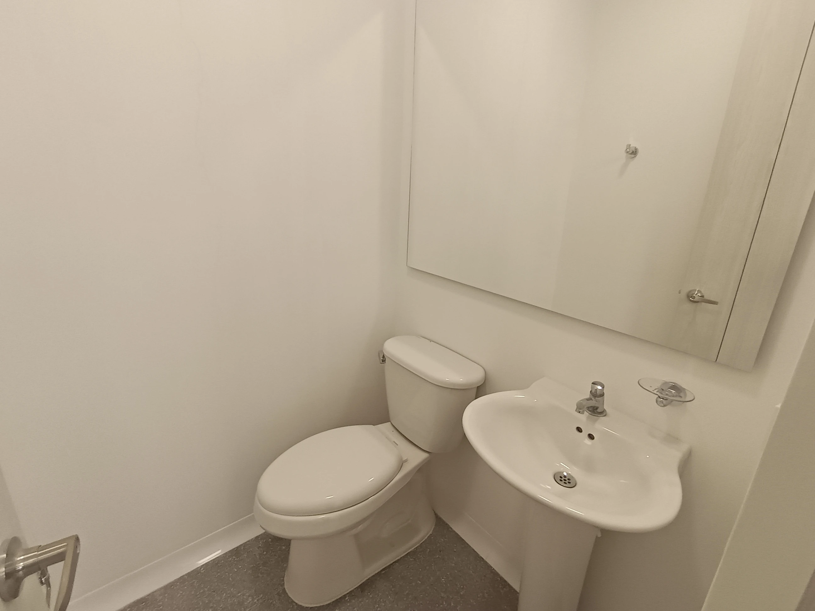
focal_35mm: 17
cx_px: 408
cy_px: 306
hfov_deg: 91.0
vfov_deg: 74.7
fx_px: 400
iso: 194
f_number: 2.2
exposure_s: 1/50
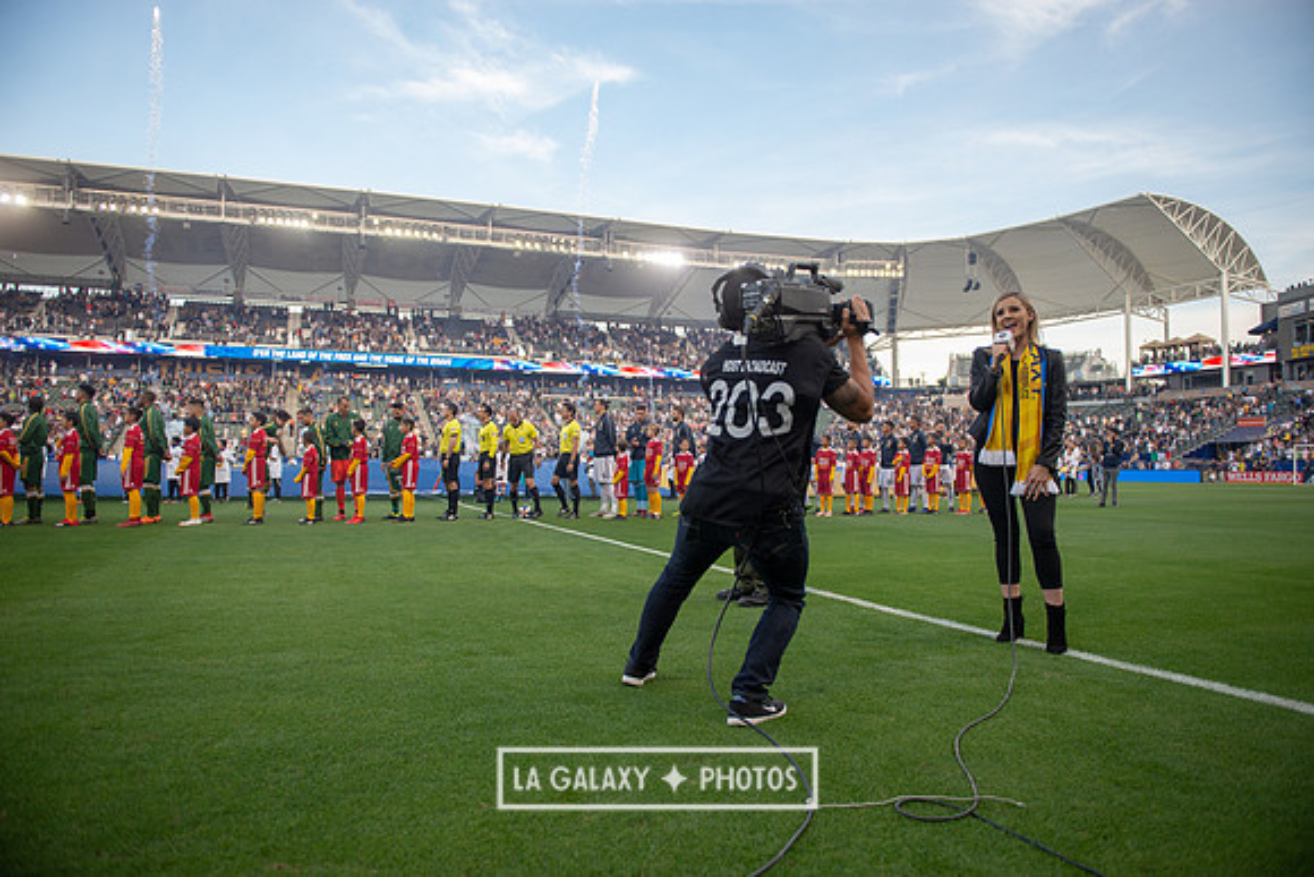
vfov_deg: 53.2
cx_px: 657
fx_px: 876
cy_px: 438
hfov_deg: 73.7
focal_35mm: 24
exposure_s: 1/1000
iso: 400
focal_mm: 24
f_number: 2.8
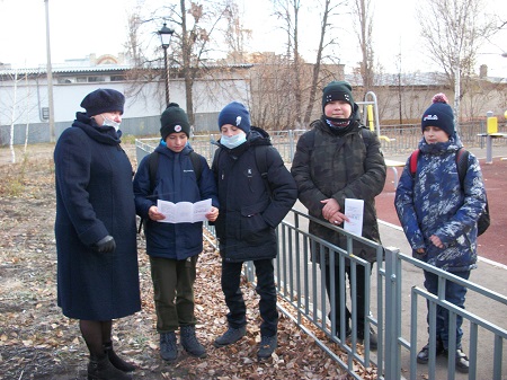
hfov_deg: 52.7
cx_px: 254
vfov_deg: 40.7
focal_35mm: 35
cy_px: 190
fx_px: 512
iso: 80
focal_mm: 6.3
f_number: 3.1
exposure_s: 1/125
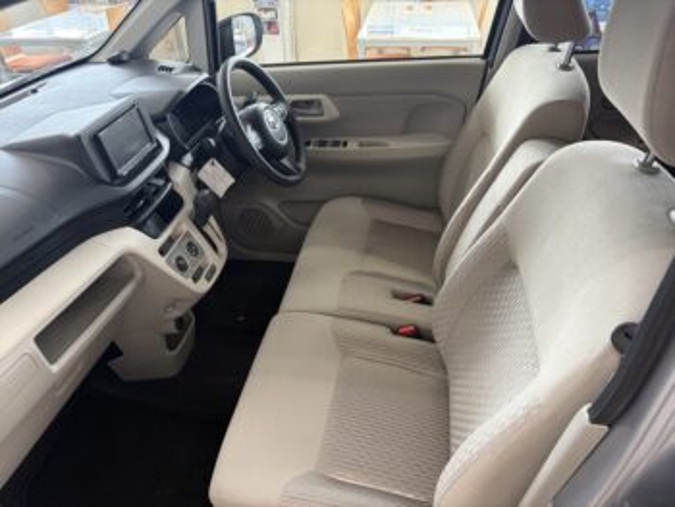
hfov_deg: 67.3
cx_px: 338
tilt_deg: -35.1
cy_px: 254
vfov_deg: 53.1
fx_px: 507
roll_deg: +3.6
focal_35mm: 26
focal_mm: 5.96
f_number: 1.6
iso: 125
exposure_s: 1/75
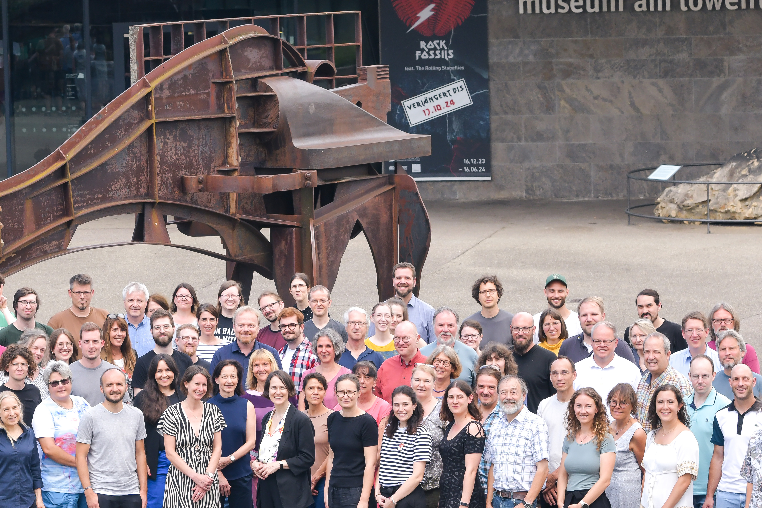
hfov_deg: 10.9
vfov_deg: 7.3
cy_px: 213
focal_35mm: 188
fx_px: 3979
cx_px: 201
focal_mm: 90
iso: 320
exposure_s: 1/400
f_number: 7.1
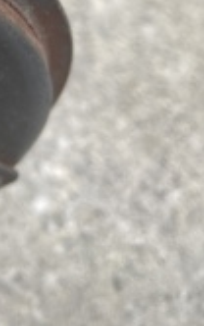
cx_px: -275
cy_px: -131
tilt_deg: -47.0
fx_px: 941
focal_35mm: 106
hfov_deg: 10.7
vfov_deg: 18.0
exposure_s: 1/147
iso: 32
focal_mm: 4.2
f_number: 1.6
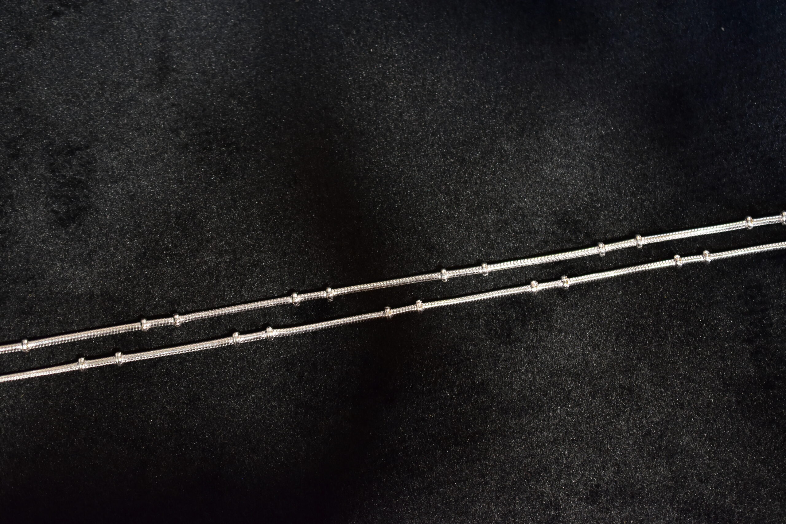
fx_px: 1310
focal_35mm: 60
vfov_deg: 22.6
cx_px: 393
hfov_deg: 33.4
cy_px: 262
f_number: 3
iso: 800
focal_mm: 40
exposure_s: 1/60
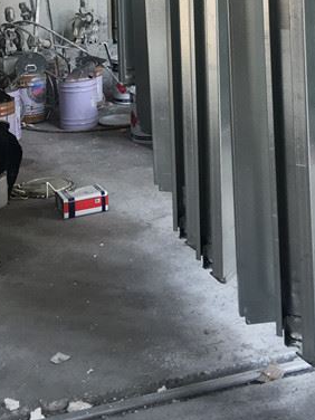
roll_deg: +3.0
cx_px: 213
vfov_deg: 24.9
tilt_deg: -1.1
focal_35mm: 72
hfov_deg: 20.4
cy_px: -56
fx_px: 874
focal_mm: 4.15
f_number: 2.2
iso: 25
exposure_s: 1/50
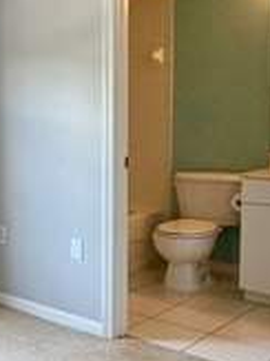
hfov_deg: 23.7
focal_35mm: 55
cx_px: -71
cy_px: 157
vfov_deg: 34.9
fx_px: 573
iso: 250
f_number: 2.2
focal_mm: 2.22
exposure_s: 1/120
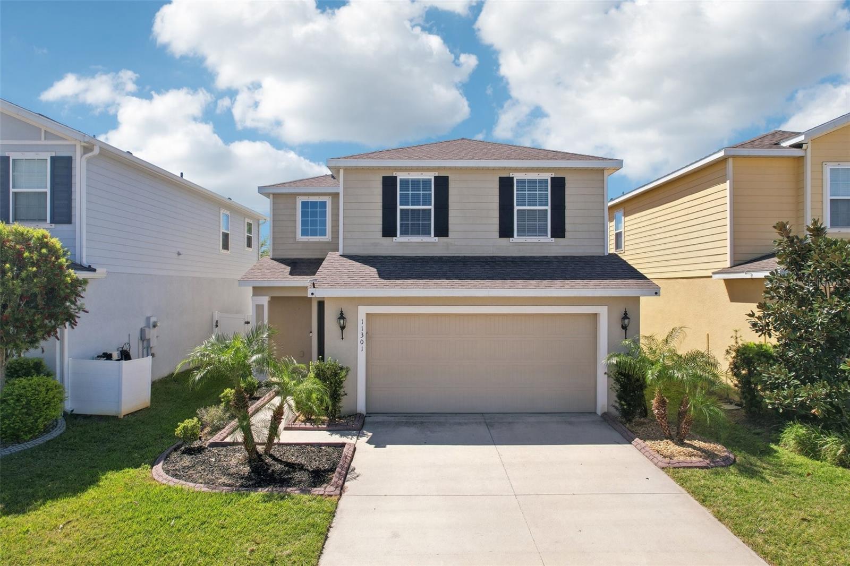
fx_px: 519
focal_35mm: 22
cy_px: 283
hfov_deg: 78.6
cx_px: 425
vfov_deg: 57.2
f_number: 2.8
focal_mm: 8.4
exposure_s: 1/400
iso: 100
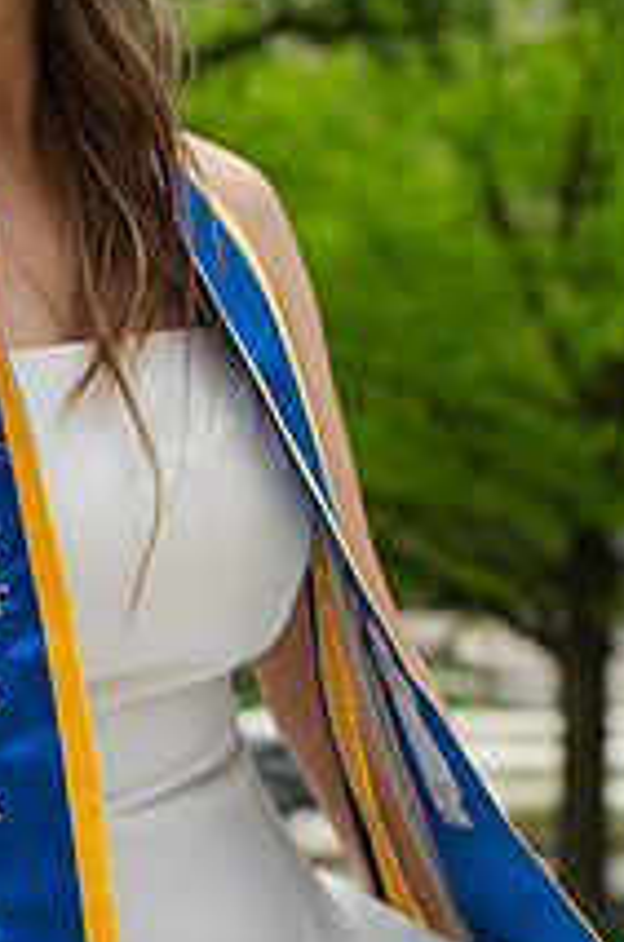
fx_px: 1933
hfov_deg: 18.1
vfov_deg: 26.6
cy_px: 827
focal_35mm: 74
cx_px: 108
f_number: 3.5
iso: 100
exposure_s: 1/800
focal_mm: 35
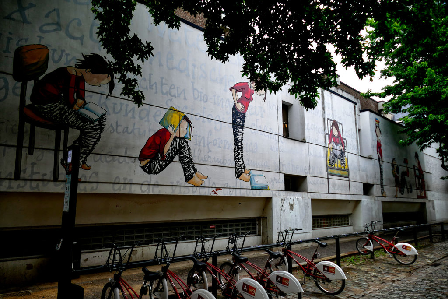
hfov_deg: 71.5
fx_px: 311
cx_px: 224
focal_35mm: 25
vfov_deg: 51.3
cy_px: 150
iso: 125
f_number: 2.8
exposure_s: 1/160
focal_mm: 9.1
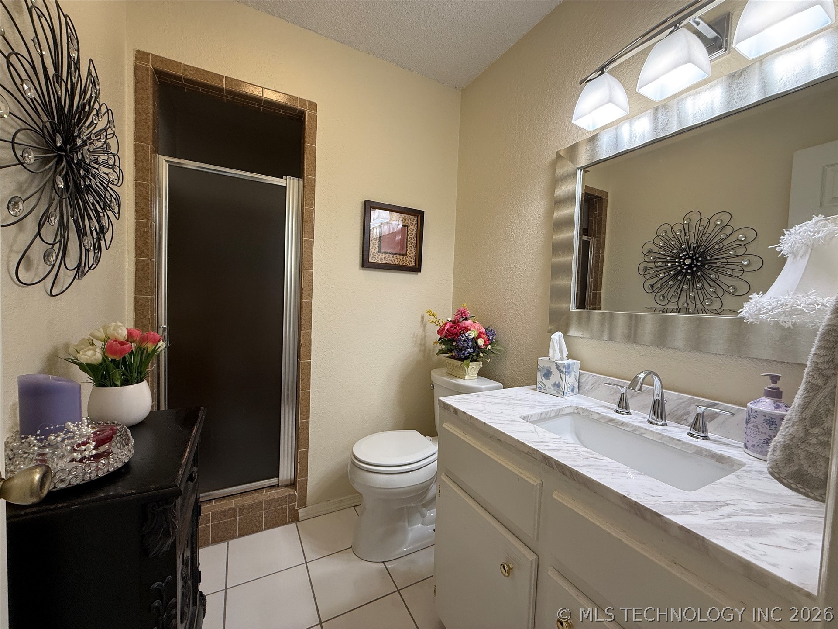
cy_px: 314
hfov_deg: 102.1
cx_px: 419
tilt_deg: -2.4
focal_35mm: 14
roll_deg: -2.1
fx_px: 339
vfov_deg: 85.7
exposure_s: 1/120
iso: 125
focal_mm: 2.22
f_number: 2.2
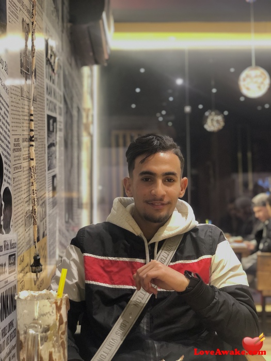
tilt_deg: +3.4
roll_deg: +0.3
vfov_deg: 36.8
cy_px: 180
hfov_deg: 28.0
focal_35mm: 52
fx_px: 543
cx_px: 136
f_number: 2.4
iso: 160
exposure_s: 1/13
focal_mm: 6
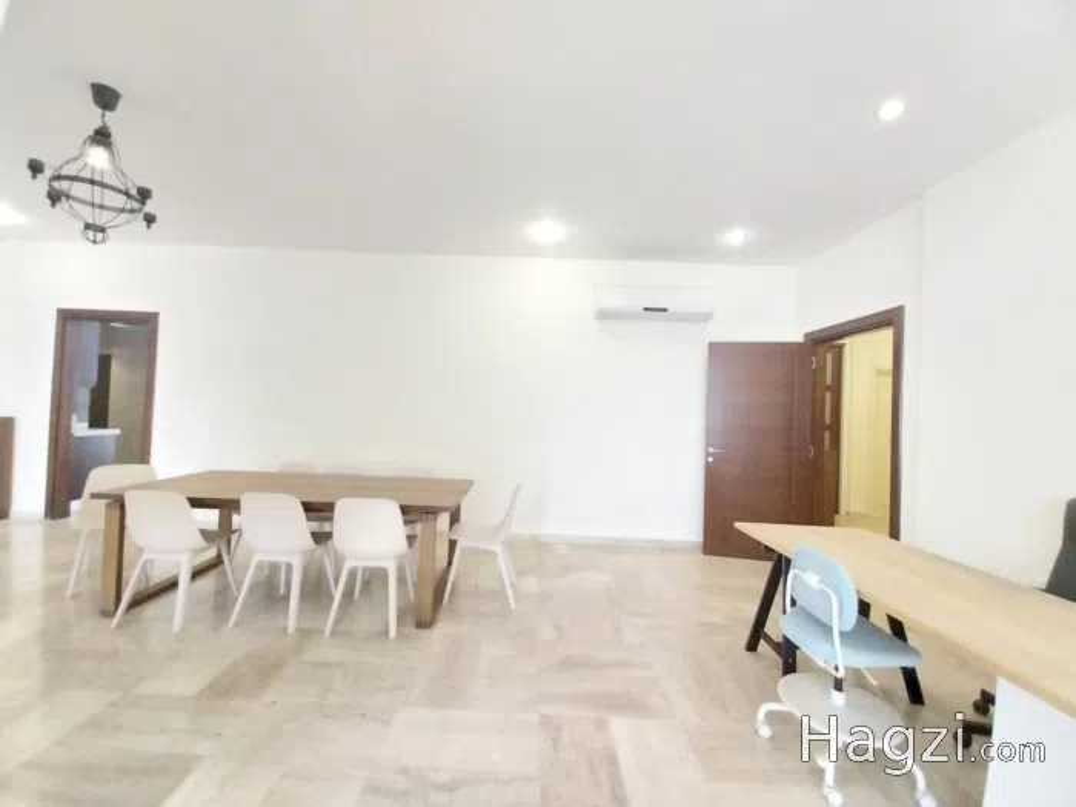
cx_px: 538
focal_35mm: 13
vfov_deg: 89.9
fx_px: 404
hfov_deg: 106.2
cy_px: 404
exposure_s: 1/25
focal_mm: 1.3
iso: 250
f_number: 2.2
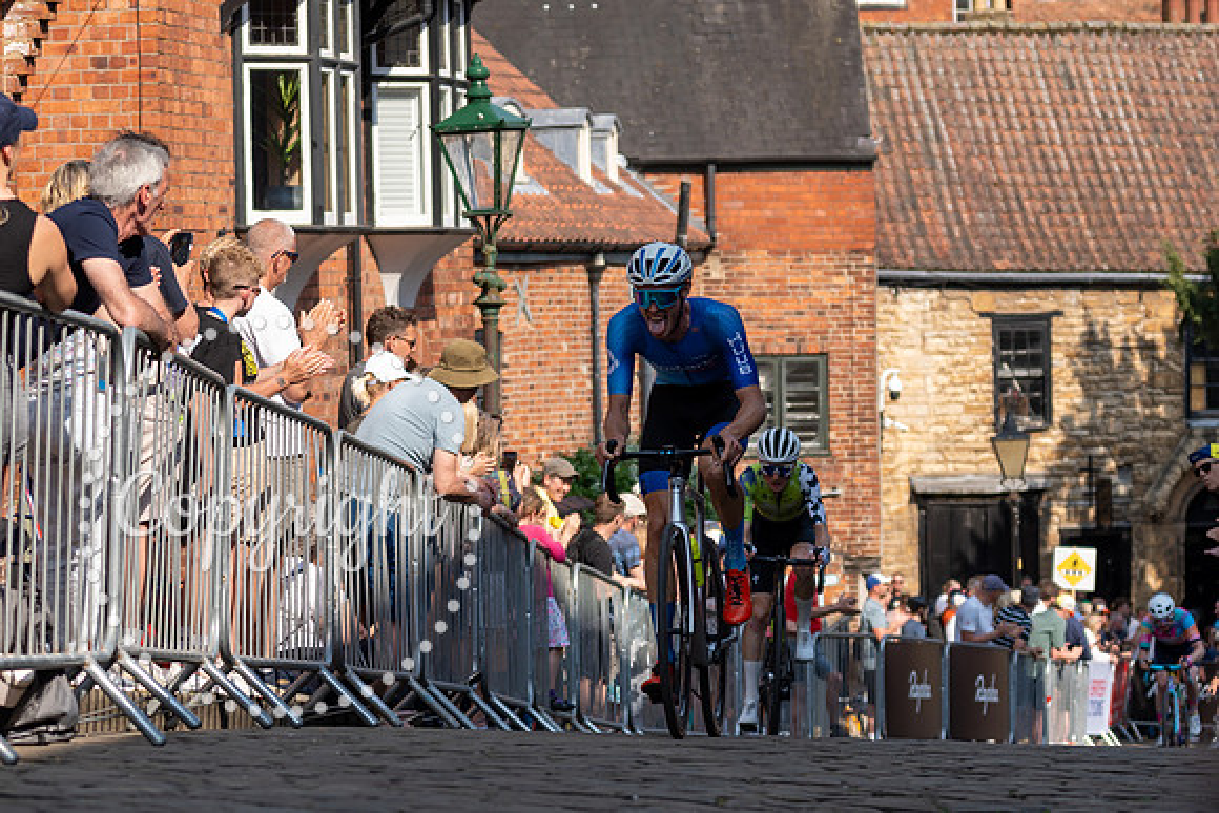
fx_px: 4503
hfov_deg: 15.4
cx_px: 573
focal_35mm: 133
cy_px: 244
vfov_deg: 10.3
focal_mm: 73
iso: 100
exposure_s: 1/1250
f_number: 2.8
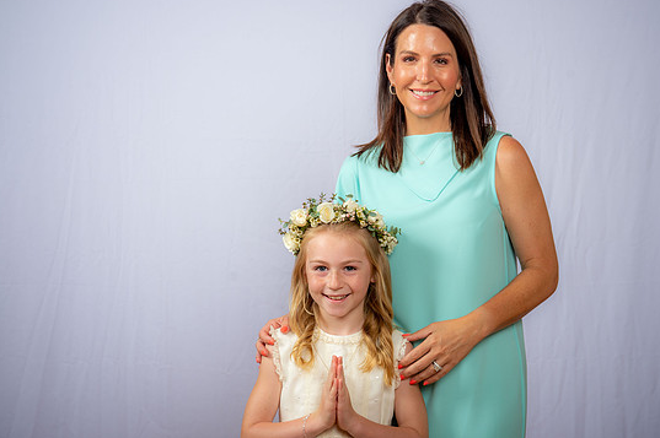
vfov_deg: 20.3
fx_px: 1227
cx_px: 352
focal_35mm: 67
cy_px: 228
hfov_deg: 30.1
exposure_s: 1/160
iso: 250
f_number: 6.3
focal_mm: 62
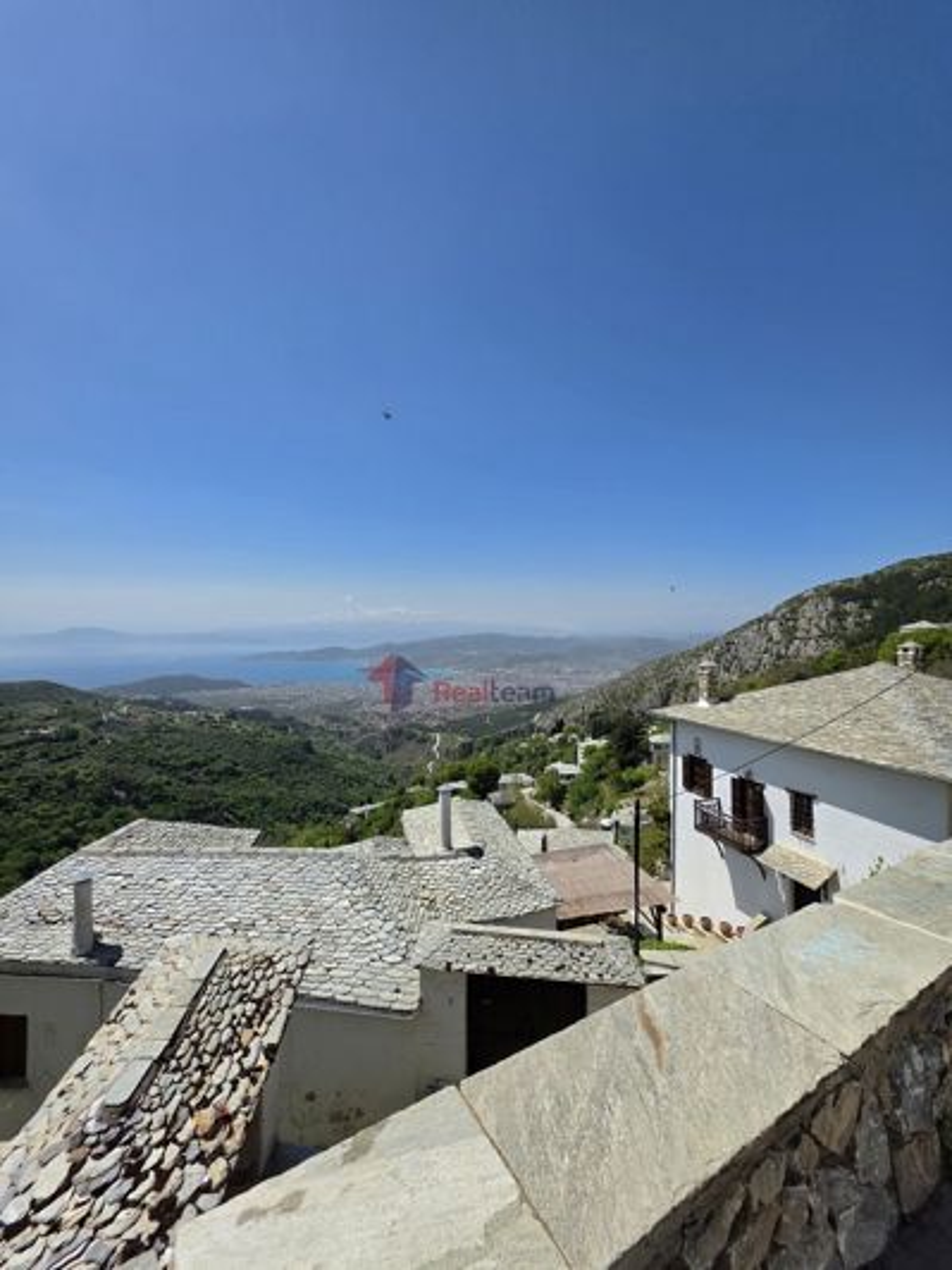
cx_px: 476
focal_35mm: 13
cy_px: 635
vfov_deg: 106.2
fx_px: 477
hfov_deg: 89.9
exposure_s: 1/2937
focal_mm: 2.2
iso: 32
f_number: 1.9
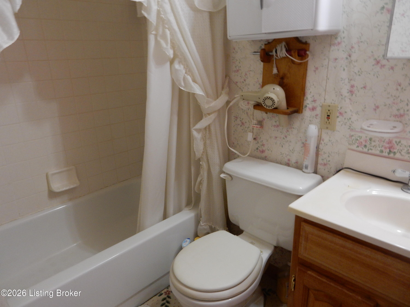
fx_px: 296
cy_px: 154
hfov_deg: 69.4
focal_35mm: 25
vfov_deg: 54.9
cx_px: 205
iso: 250
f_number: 3.7
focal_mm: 4.5
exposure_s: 1/30
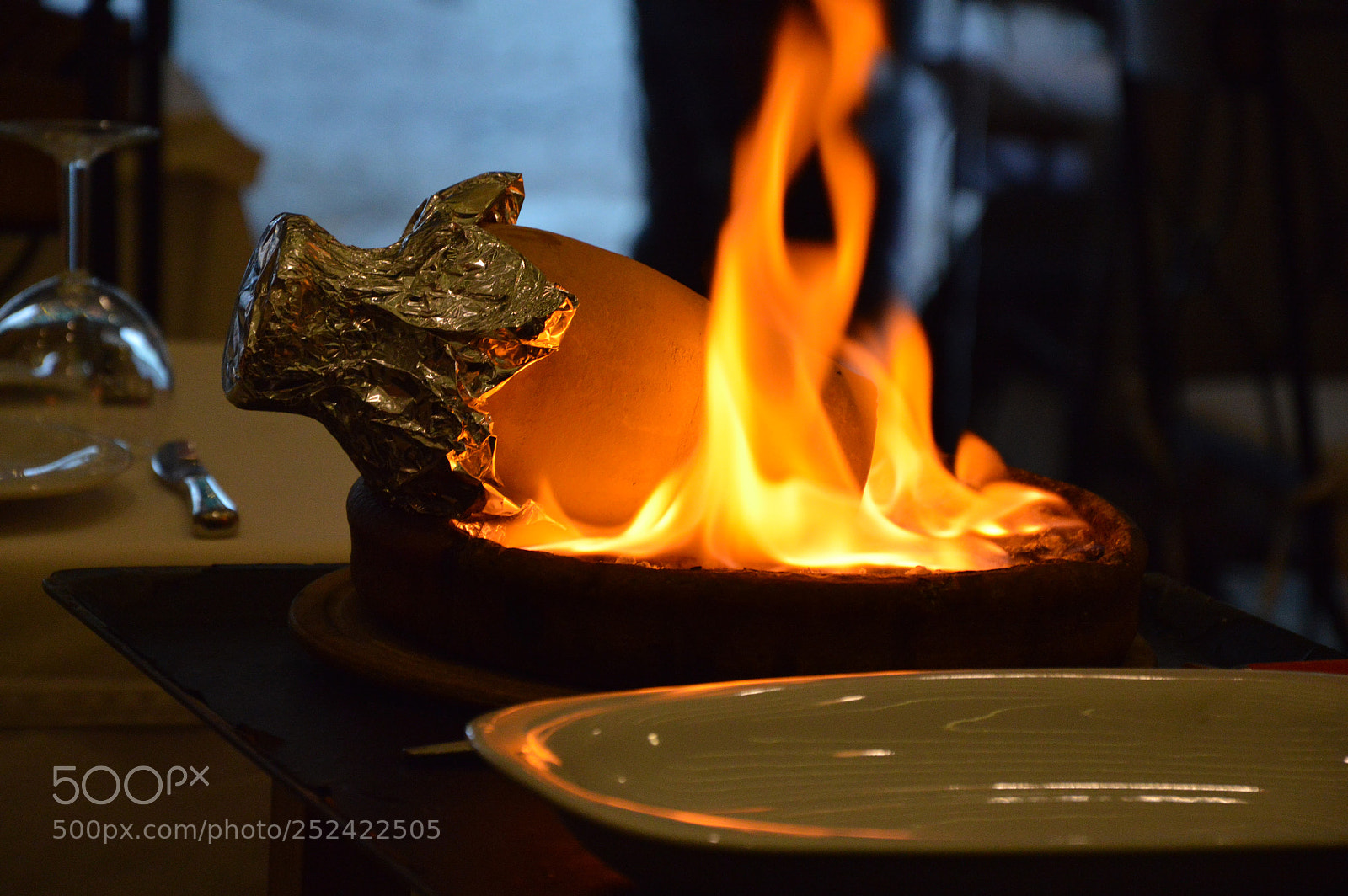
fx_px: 5893
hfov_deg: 13.1
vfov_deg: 8.7
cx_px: 674
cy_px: 448
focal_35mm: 158
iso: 1250
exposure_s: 1/60
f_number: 5.6
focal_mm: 105
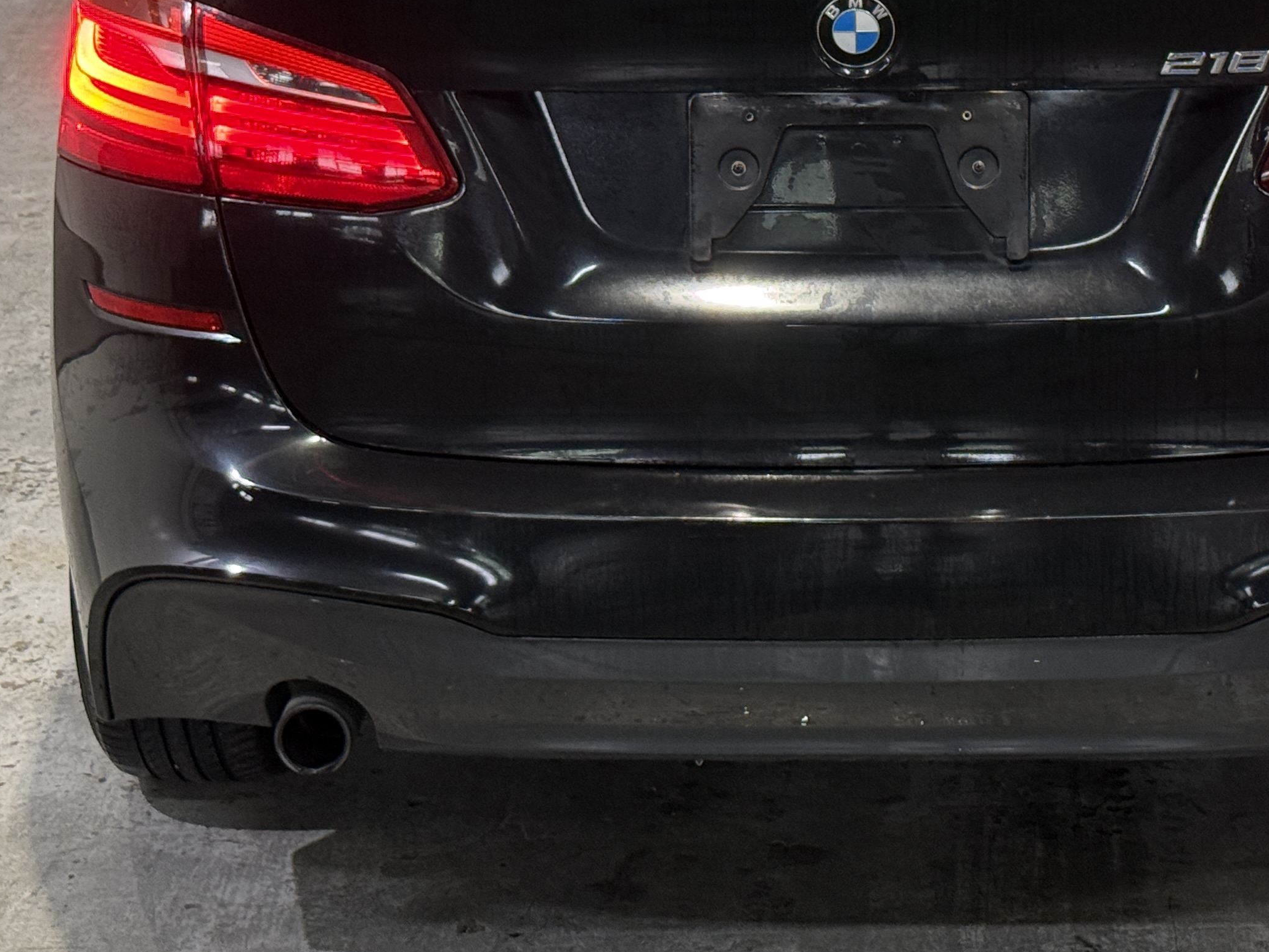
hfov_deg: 20.8
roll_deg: -0.5
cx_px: 860
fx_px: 3446
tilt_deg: -12.3
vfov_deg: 15.5
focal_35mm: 94
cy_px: 58
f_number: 1.78
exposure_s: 1/60
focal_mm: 6.76
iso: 160
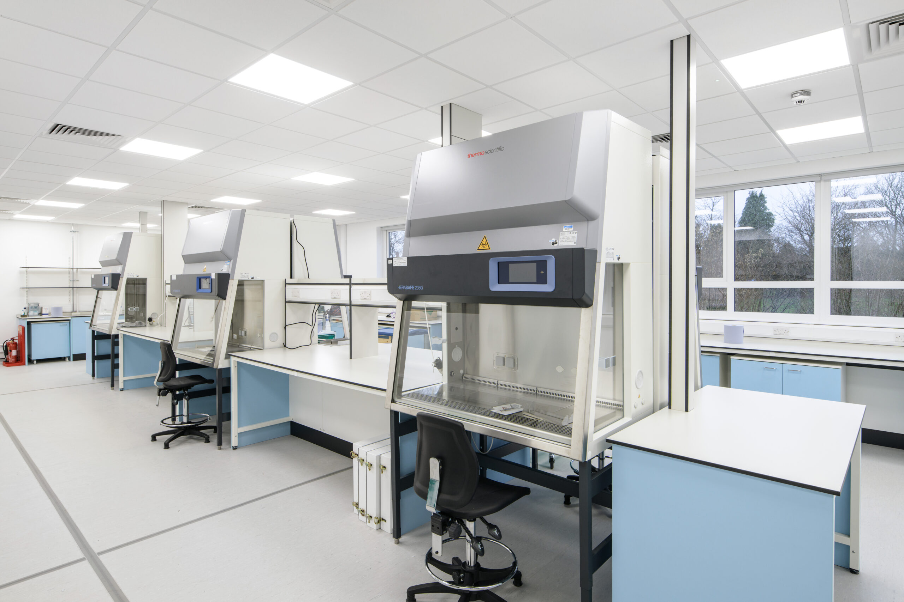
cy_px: 301
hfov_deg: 86.9
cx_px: 452
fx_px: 477
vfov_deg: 64.6
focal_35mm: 19
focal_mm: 19
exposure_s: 1/8
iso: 160
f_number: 10
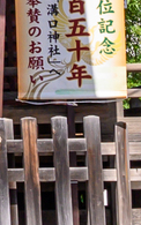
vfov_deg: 4.4
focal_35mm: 461
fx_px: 2832
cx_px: -527
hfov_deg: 2.7
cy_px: -344
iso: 640
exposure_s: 1/100
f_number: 16
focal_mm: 44
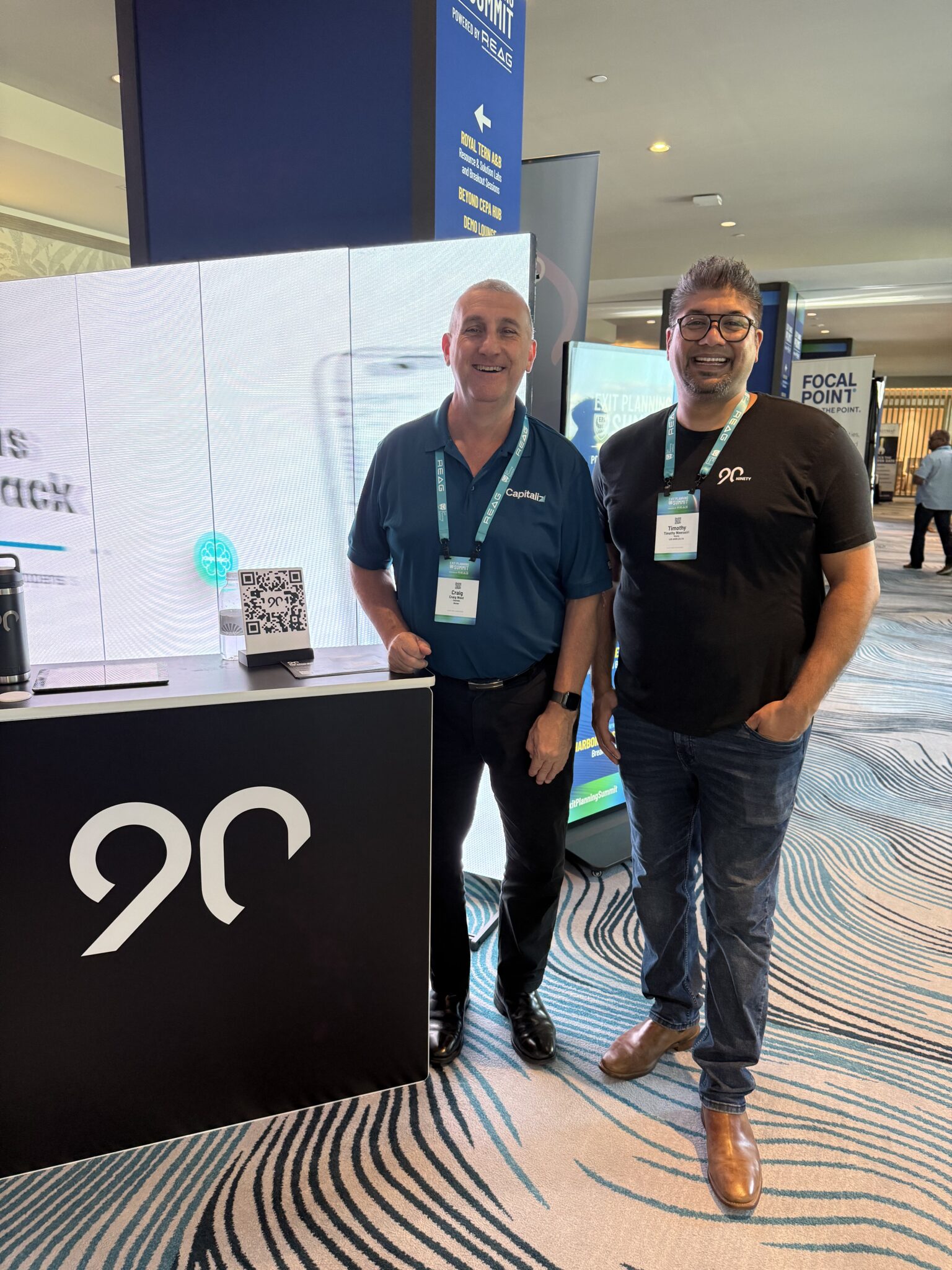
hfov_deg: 56.8
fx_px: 880
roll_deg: -2.1
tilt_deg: -12.1
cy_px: 635
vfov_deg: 71.6
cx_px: 476
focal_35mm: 24
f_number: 1.78
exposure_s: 1/60
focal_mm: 6.76
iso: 250
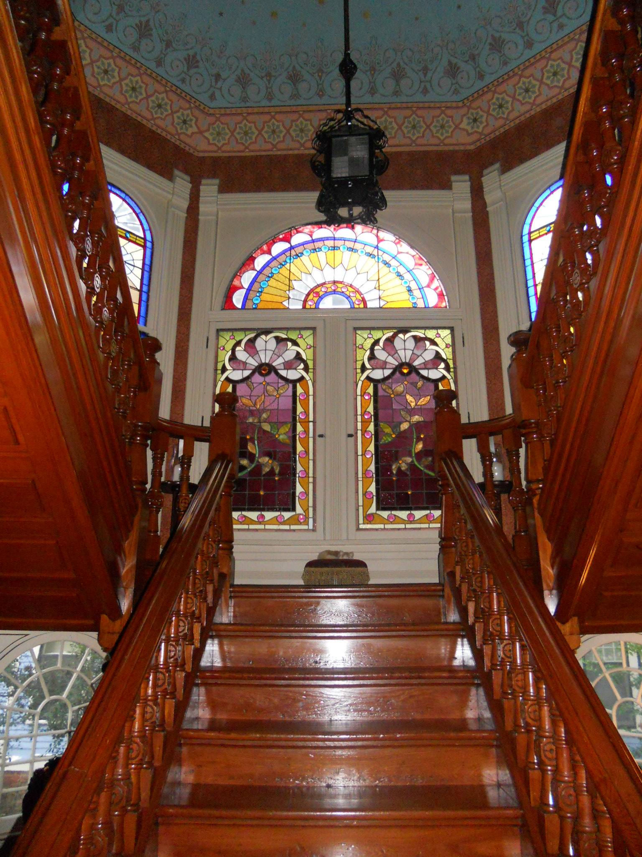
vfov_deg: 65.3
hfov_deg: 51.4
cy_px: 428
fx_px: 668
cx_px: 321
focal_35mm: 27
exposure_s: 1/25
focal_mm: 4.9
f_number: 3.2
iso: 400
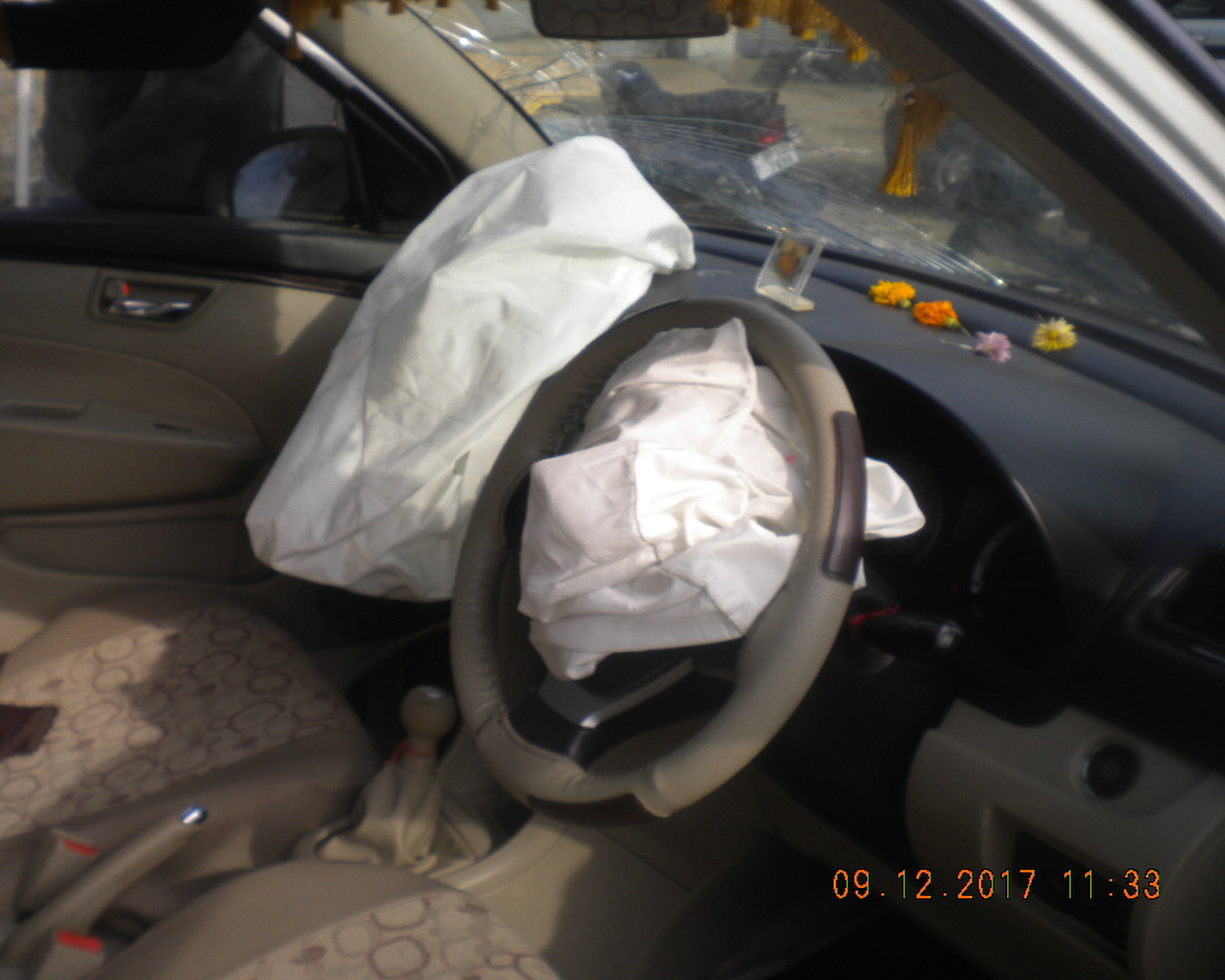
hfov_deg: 49.1
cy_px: 491
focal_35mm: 37
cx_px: 577
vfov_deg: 40.1
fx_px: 1341
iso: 80
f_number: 4.6
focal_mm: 6.3
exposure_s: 1/198
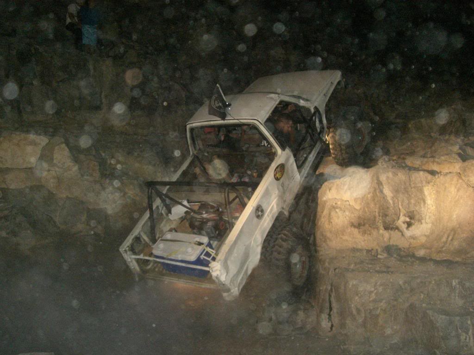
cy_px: 178
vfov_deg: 37.7
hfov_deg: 49.0
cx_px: 237
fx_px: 520
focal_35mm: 38
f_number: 2.7
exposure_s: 1/60
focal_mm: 6.2
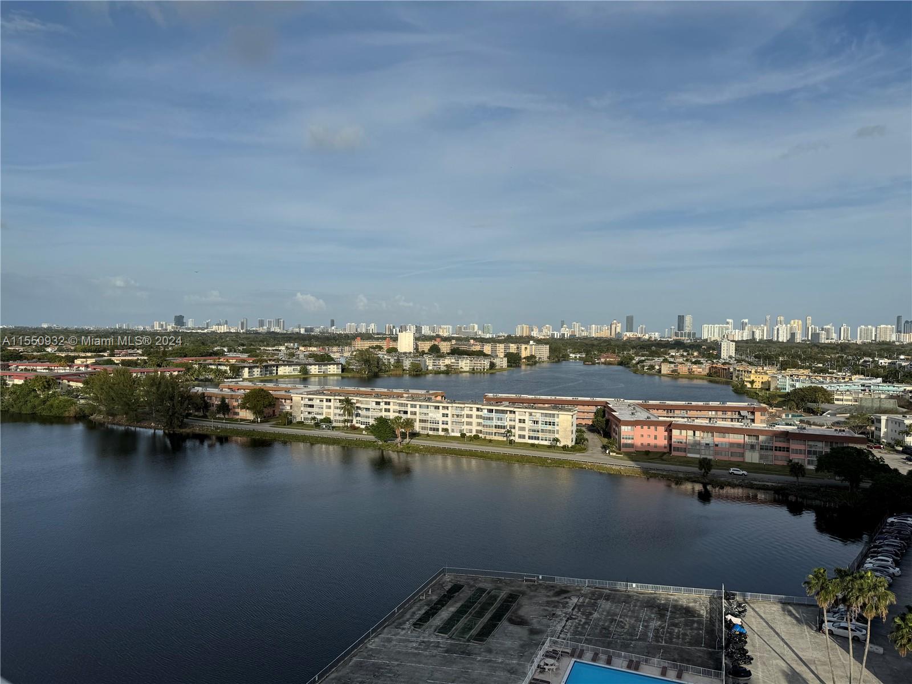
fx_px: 632
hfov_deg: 71.6
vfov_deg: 56.8
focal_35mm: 24
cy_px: 342
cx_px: 456
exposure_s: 1/7937
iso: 80
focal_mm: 6.86
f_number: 1.78
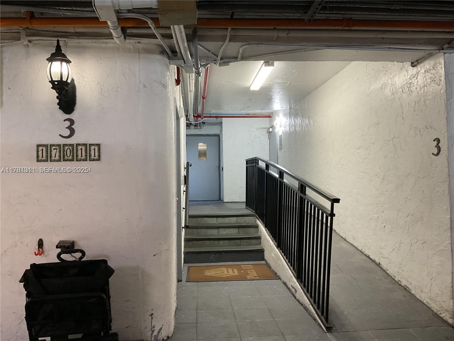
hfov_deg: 61.7
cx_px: 227
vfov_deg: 48.2
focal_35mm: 29
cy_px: 170
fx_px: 380
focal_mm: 3
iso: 200
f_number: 1.8
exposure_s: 1/60
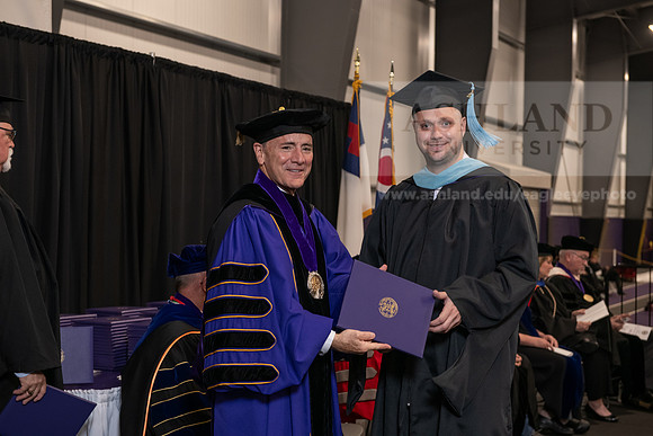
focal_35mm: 62
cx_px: 326
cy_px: 218
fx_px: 1125
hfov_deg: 32.4
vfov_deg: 21.9
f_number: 5
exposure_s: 1/125
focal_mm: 62
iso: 2000
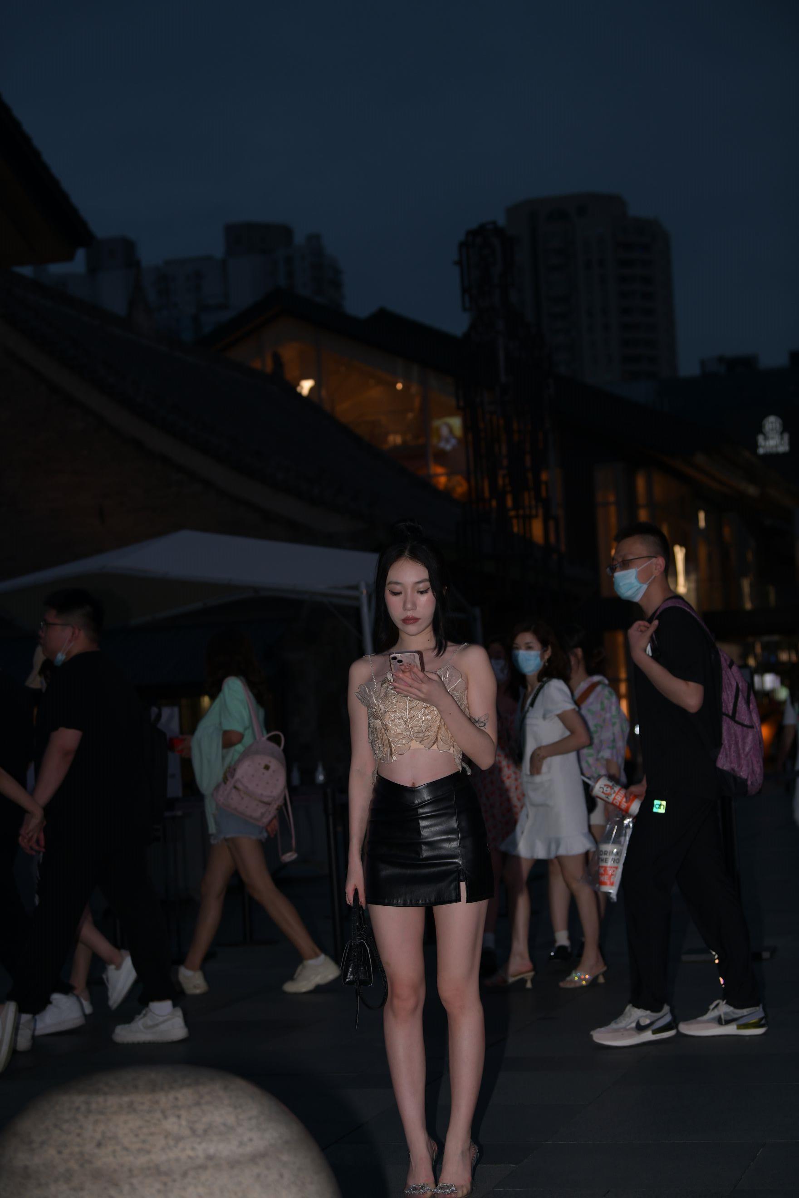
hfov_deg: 19.5
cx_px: 400
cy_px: 599
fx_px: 2330
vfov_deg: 28.8
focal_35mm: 70
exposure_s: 1/200
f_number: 4
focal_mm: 70
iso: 200
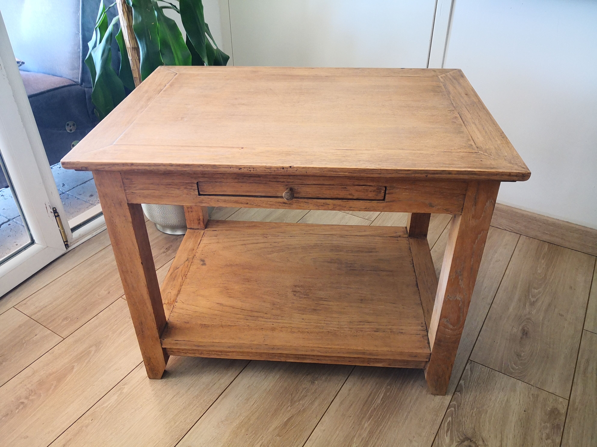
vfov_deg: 51.4
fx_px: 466
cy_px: 224
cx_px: 298
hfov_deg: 65.3
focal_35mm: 27
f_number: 1.6
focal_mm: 3.95
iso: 200
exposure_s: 1/33.3
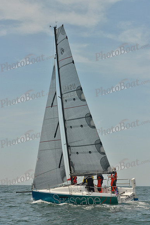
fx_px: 437
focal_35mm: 70
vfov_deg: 28.8
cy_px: 112
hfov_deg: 19.5
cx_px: 75
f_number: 13
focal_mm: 70
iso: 560
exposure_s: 1/1250
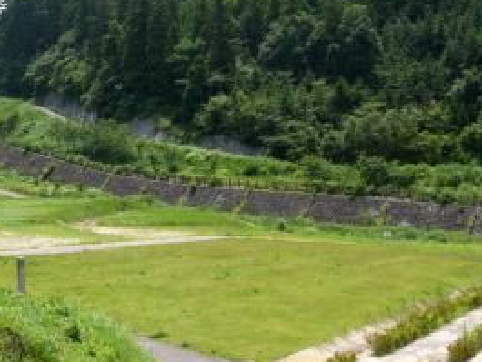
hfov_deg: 28.4
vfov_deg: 21.6
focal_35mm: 68
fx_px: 947
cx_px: 171
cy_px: 197
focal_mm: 18
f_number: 7.1
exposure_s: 1/200
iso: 100
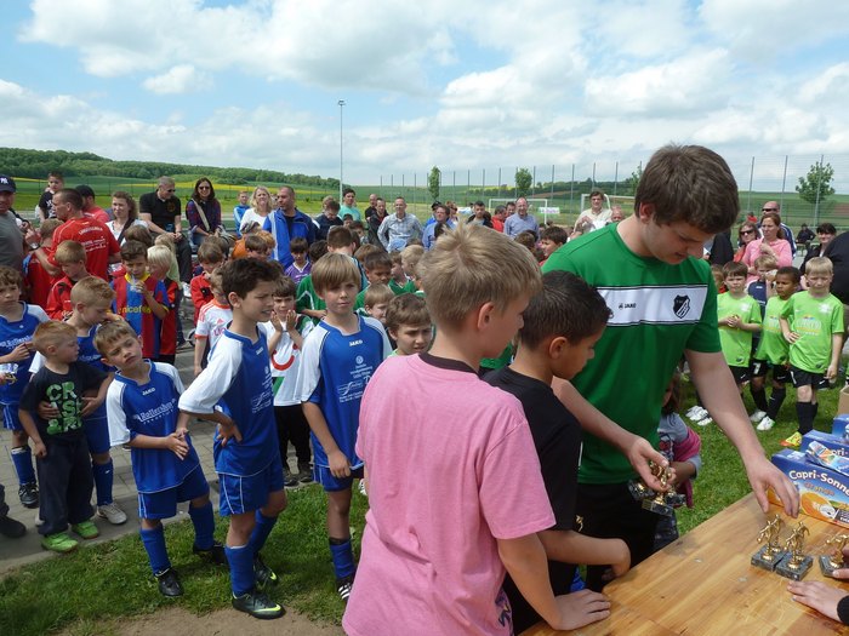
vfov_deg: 54.9
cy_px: 318
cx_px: 424
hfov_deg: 69.4
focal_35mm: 25
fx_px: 613
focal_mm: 4.1
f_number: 4.5
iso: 80
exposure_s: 1/400
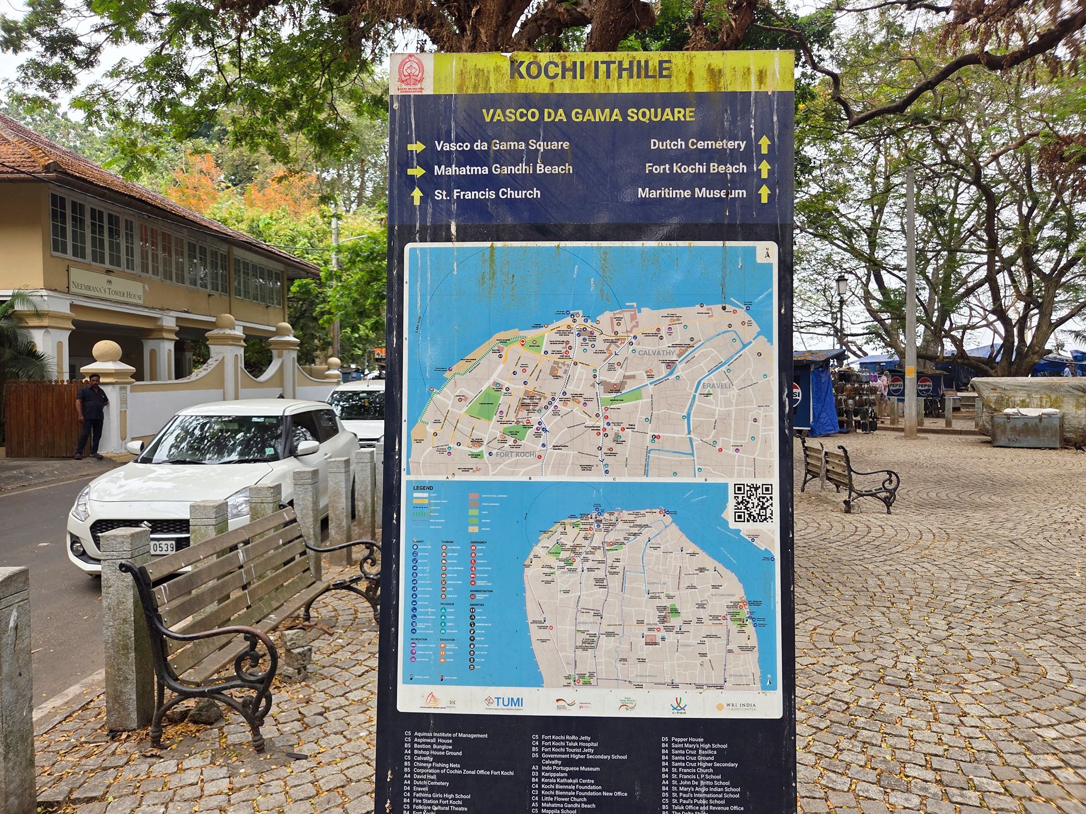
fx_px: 722
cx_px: 543
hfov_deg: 73.9
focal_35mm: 23
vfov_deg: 58.9
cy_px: 407
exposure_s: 1/897
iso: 80
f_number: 1.8
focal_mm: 5.4
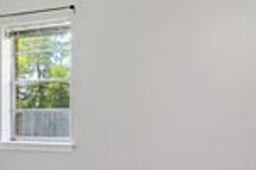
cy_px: 122
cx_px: 151
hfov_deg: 29.7
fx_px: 483
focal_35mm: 68
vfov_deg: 19.8
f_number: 13
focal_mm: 16
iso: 400
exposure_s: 1/10
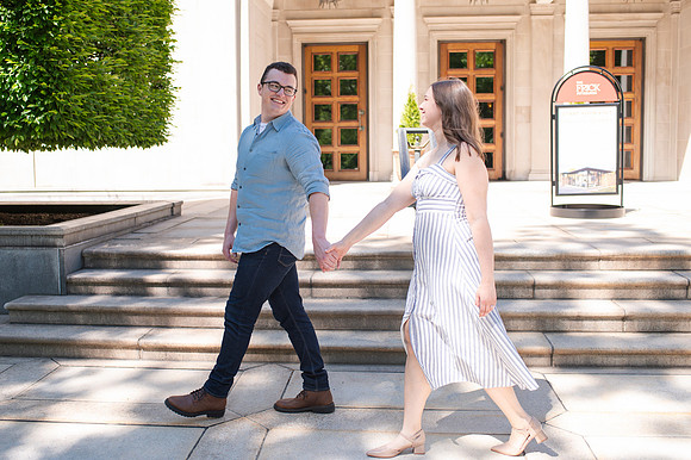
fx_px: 730
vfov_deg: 34.9
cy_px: 215
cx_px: 323
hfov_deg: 50.6
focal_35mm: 38
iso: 100
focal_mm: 35
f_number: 3.2
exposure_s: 1/400
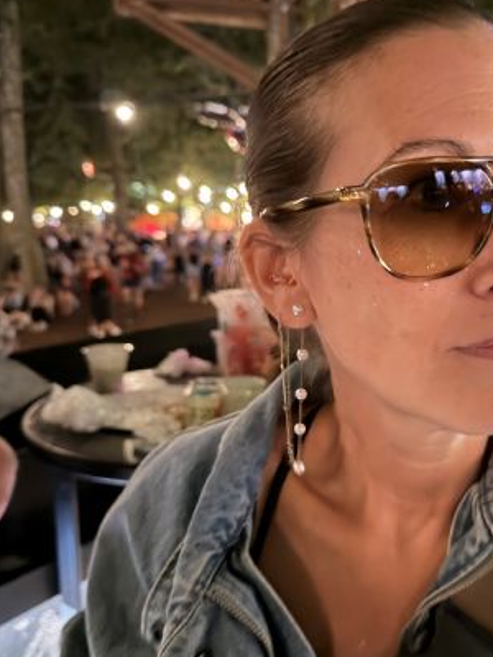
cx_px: 360
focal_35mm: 36
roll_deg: -2.6
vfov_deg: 51.3
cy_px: 338
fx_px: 684
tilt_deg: -9.2
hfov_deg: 38.8
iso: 2000
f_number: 1.78
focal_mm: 6.76
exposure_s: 1/14
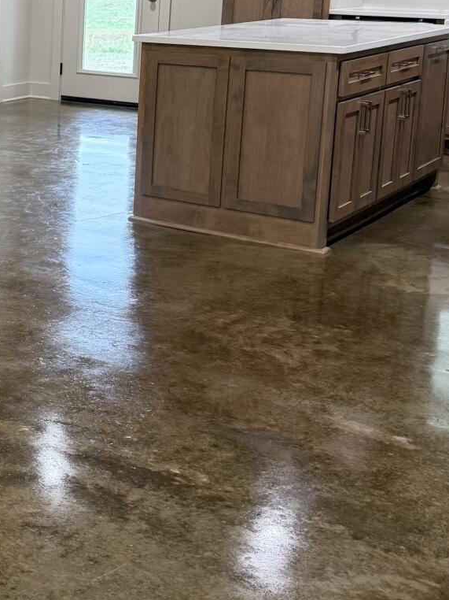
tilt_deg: -9.8
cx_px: -95
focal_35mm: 63
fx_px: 1090
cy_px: 142
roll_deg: -1.5
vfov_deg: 30.2
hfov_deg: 21.5
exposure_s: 1/120
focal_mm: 6.76
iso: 320
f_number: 1.78
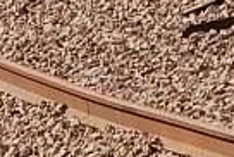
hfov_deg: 0.9
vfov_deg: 0.6
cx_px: 277
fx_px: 14673
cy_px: -370
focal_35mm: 2255
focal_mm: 200
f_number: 8
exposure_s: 1/500
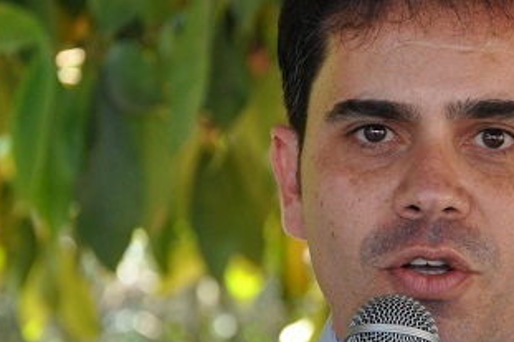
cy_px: 245
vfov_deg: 5.2
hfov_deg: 7.9
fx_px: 3739
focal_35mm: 262
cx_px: 374
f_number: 5.6
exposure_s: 1/125
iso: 800
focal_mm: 85
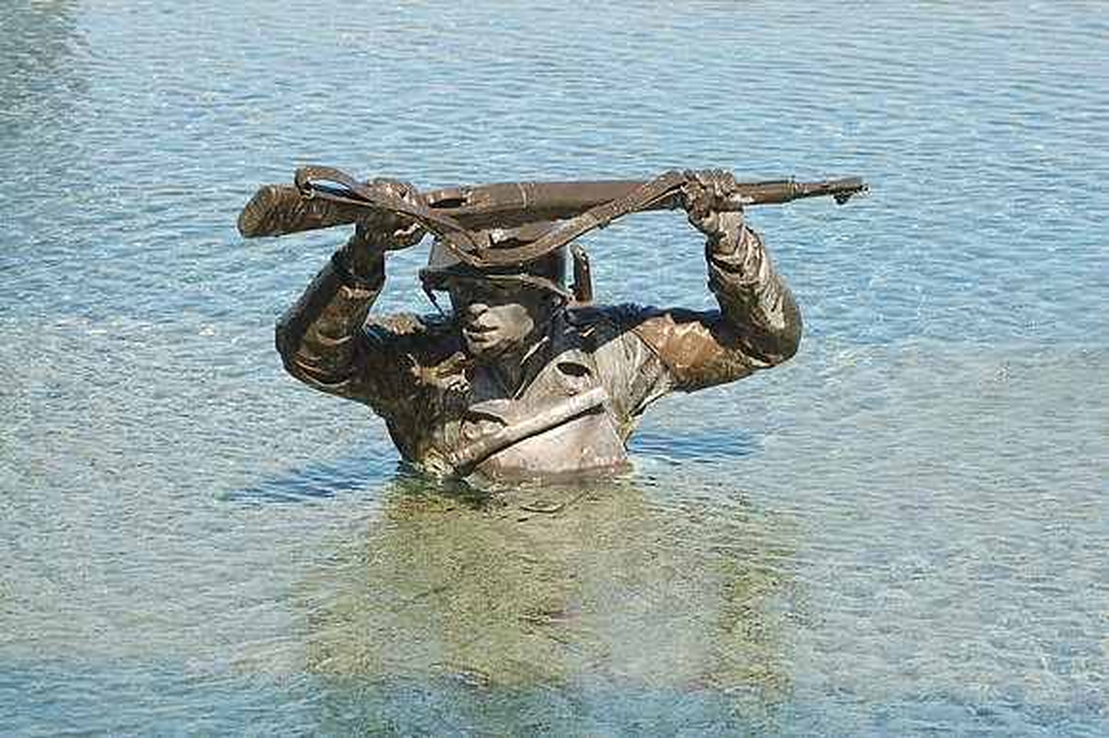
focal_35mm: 202
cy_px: 369
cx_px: 554
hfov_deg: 10.2
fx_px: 6234
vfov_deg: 6.8
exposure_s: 1/160
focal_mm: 135
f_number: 9
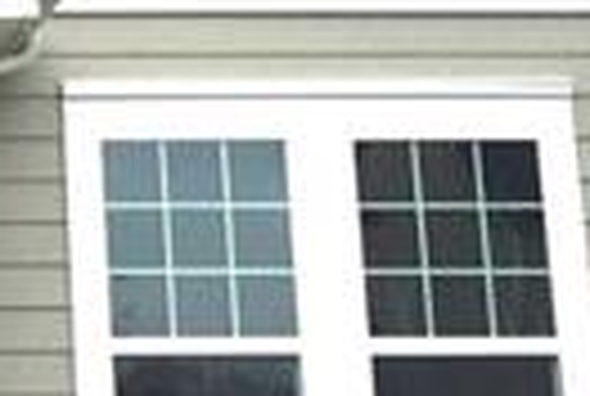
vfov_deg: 9.3
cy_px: -58
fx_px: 2415
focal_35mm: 147
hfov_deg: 13.0
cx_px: -342
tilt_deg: +15.0
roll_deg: -0.3
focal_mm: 4.15
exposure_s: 1/1236
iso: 32
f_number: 2.2
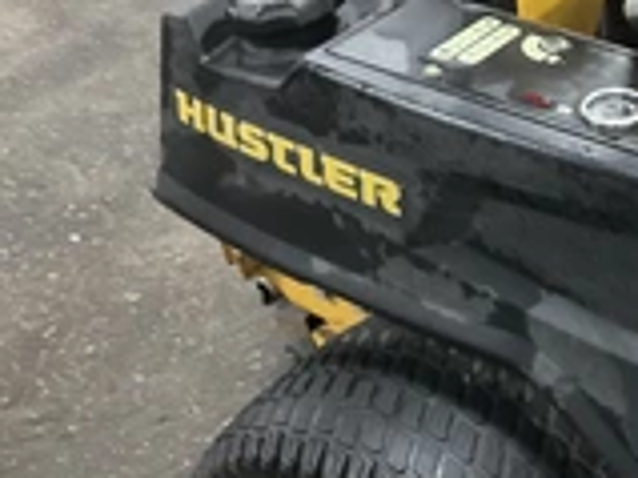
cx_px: 694
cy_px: 141
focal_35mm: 73
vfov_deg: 20.0
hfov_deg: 24.9
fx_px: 1344
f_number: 1.8
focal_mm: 3
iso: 250
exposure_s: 1/30
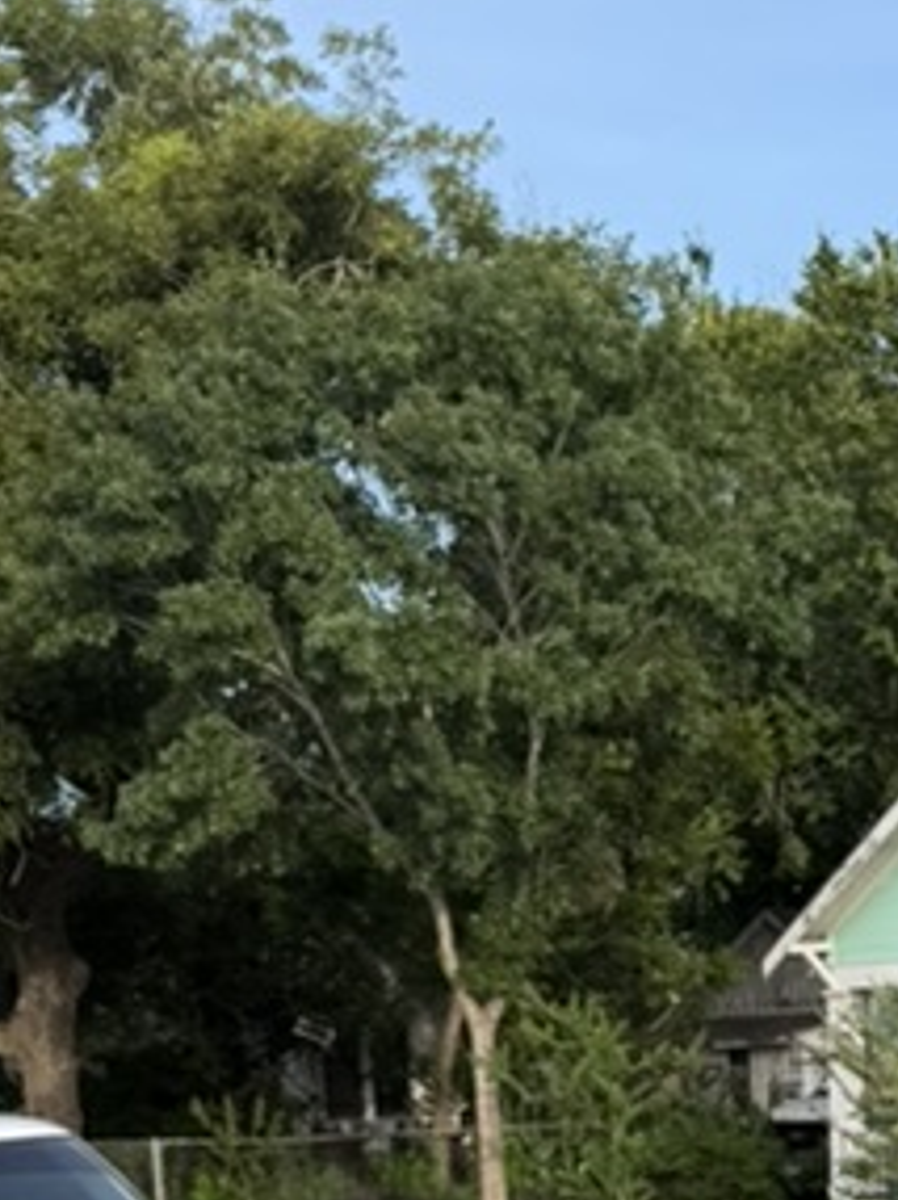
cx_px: 705
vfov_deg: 20.3
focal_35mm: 86
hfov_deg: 17.0
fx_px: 2979
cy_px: 1674
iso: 80
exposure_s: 1/878
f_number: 1.78
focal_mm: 6.76
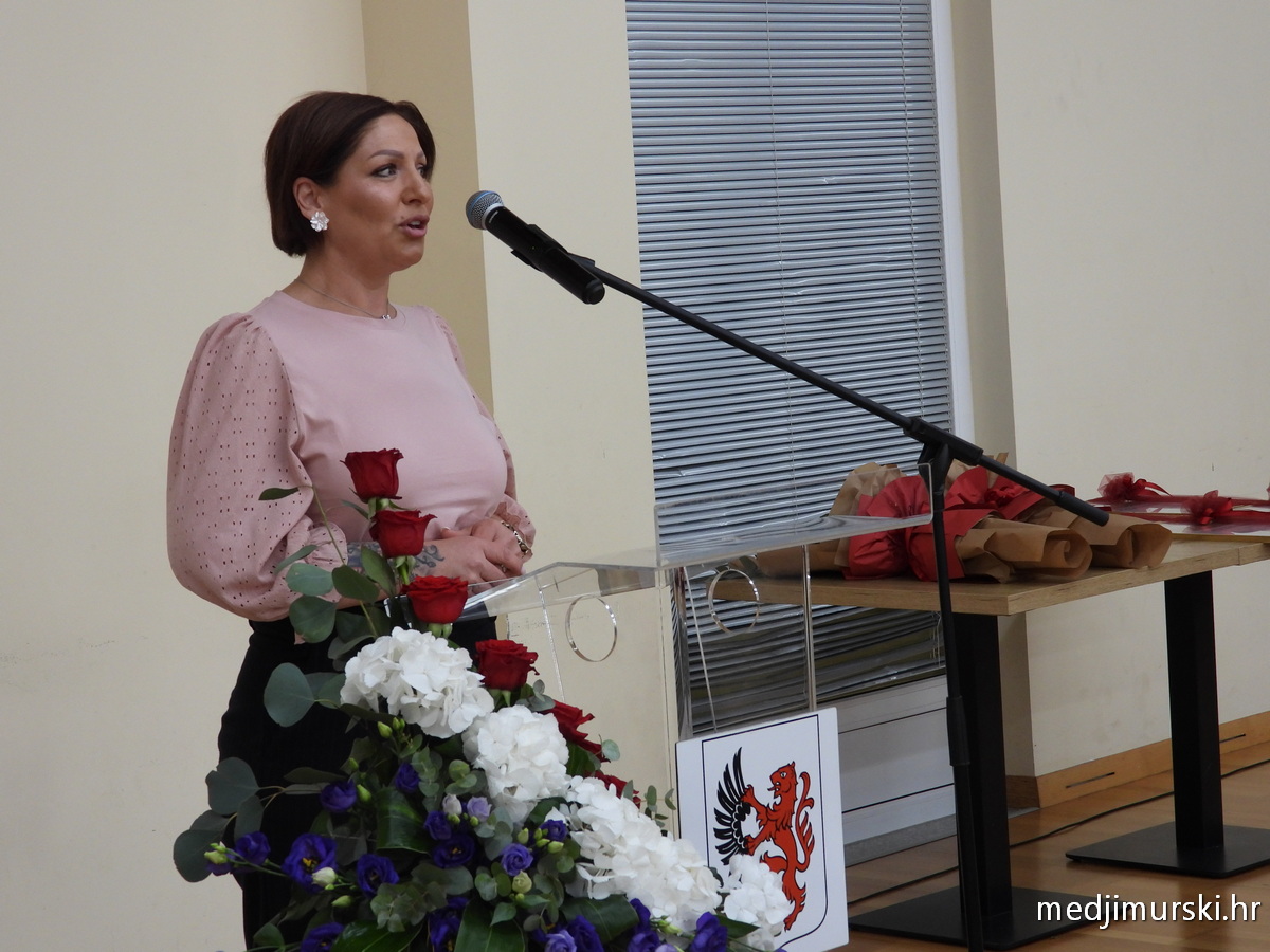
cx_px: 635
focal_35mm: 85
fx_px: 3119
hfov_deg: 23.0
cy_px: 476
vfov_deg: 17.4
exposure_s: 1/60
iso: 280
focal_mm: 15.3
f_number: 3.5
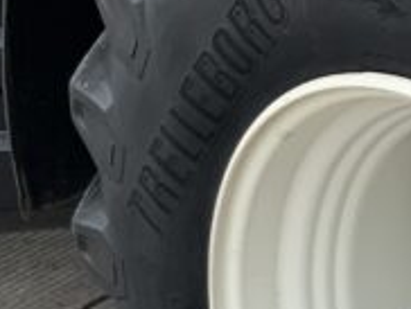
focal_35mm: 163
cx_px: 811
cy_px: 325
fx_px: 1938
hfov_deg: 11.0
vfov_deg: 9.1
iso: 25
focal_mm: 3
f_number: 1.8
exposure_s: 1/122
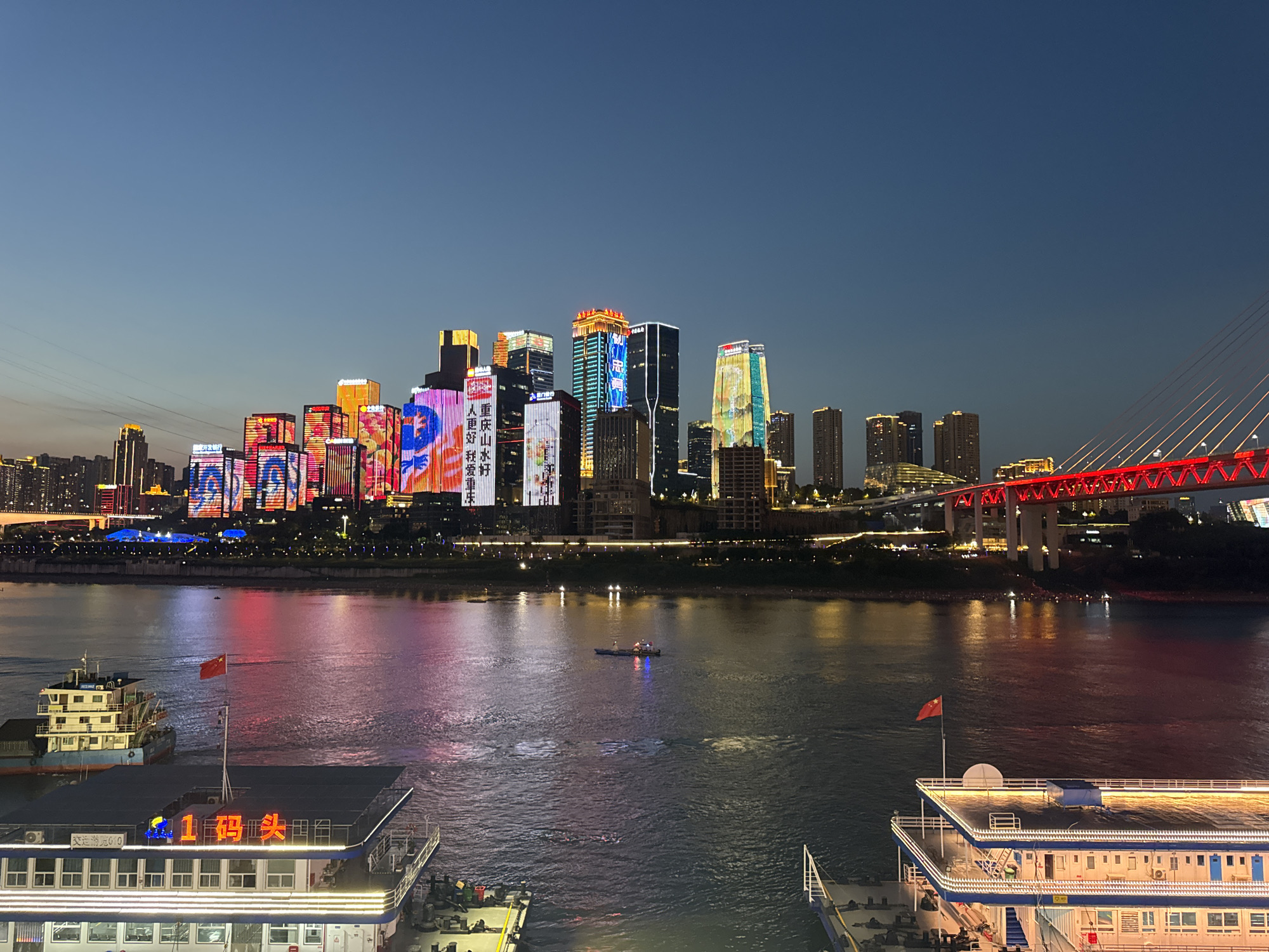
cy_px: 476
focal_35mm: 24
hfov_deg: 71.6
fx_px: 880
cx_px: 634
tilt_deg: +5.0
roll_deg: -0.7
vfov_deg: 56.8
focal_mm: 6.76
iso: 800
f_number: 1.78
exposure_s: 1/50
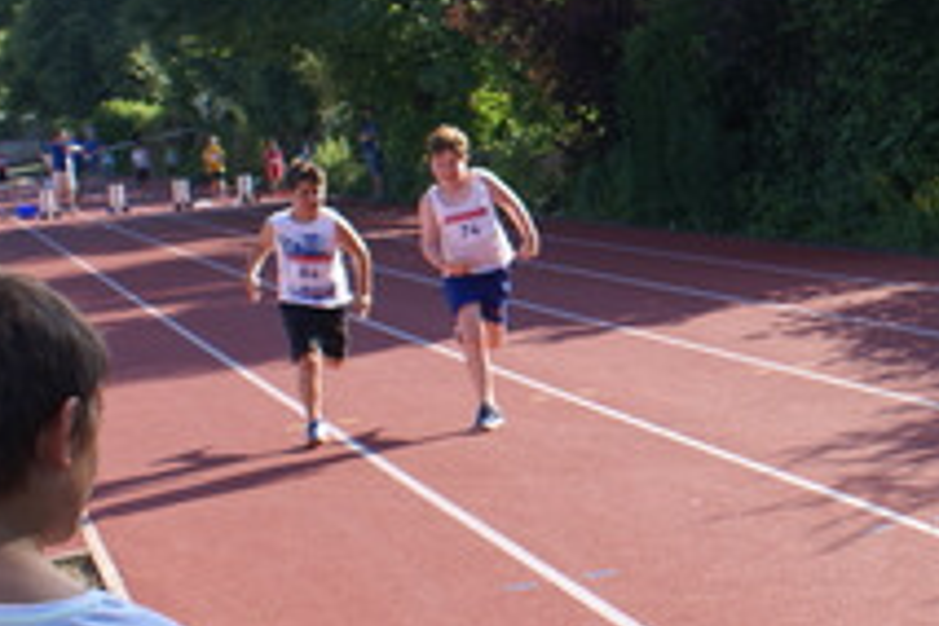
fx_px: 1982
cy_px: 55
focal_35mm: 76
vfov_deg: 17.7
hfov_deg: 24.3
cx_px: 1120
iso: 100
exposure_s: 1/200
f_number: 5
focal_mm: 20
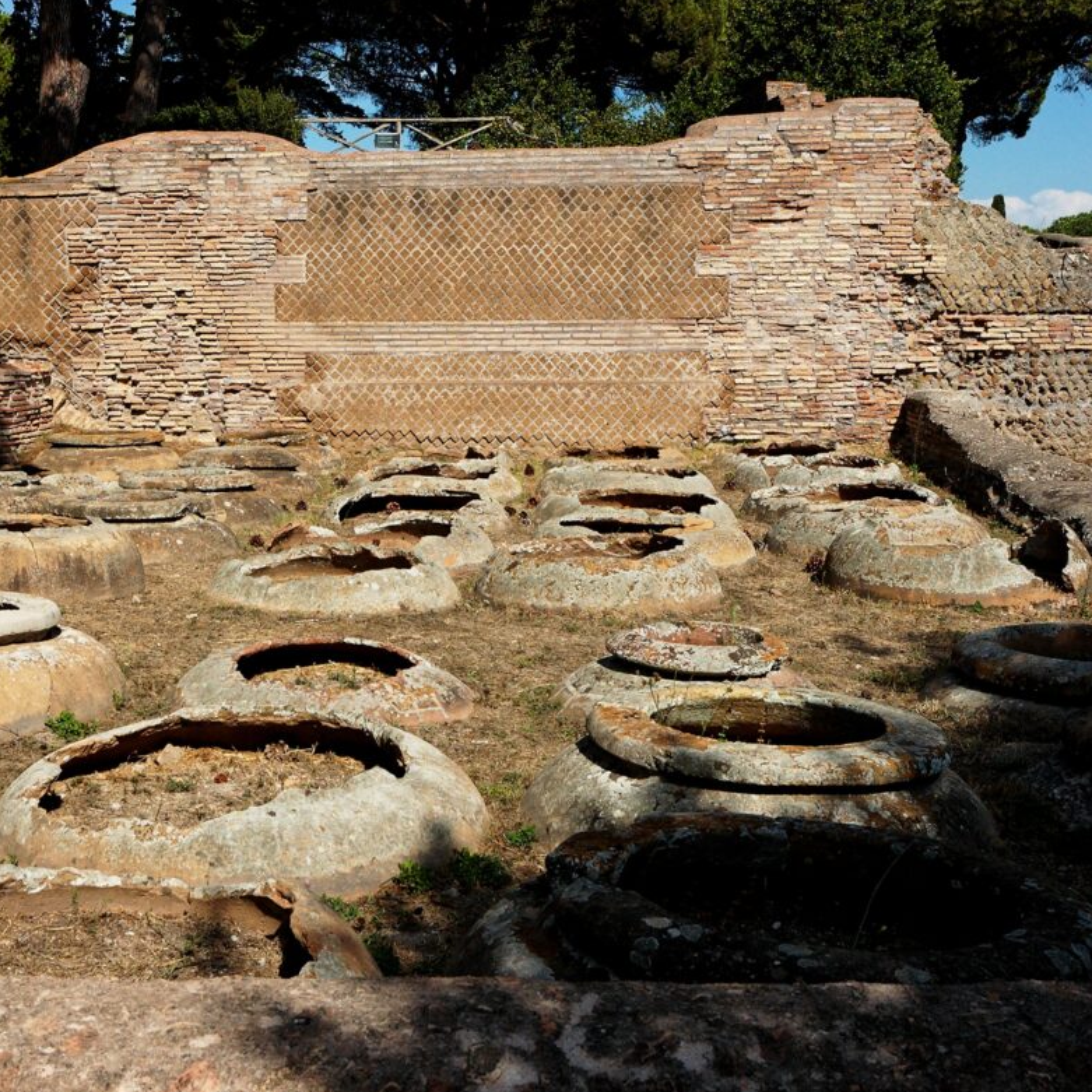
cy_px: 554
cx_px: 322
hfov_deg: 35.5
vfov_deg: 36.1
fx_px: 1677
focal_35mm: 47
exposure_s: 1/200
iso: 320
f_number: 11
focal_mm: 24
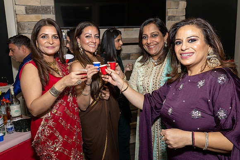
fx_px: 184
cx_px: 108
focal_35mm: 28
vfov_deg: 47.0
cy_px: 72
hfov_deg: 66.1
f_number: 8
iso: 640
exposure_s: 1/250
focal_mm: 17
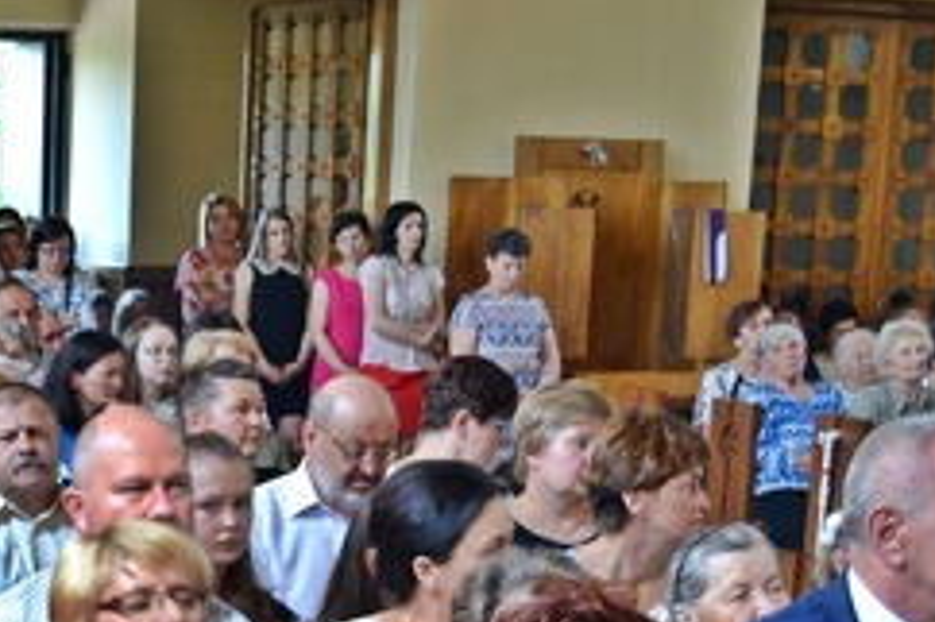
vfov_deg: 12.0
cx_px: -120
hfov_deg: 18.2
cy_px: 950
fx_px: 2803
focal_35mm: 108
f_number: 5
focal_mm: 22
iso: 400
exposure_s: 1/25
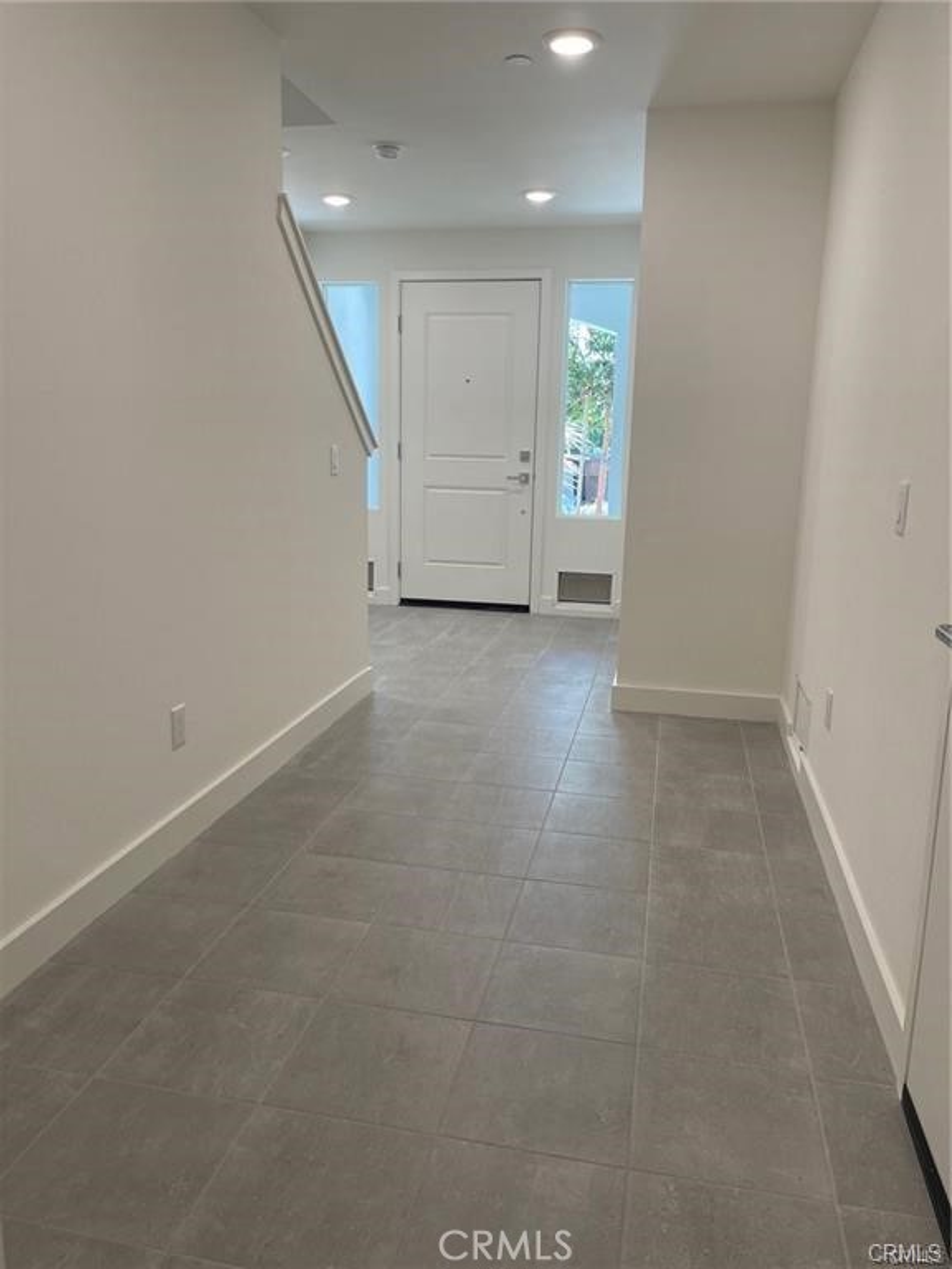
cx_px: 476
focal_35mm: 26
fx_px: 953
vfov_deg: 67.3
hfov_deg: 53.1
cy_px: 634
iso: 80
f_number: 1.6
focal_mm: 5.1
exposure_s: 1/120
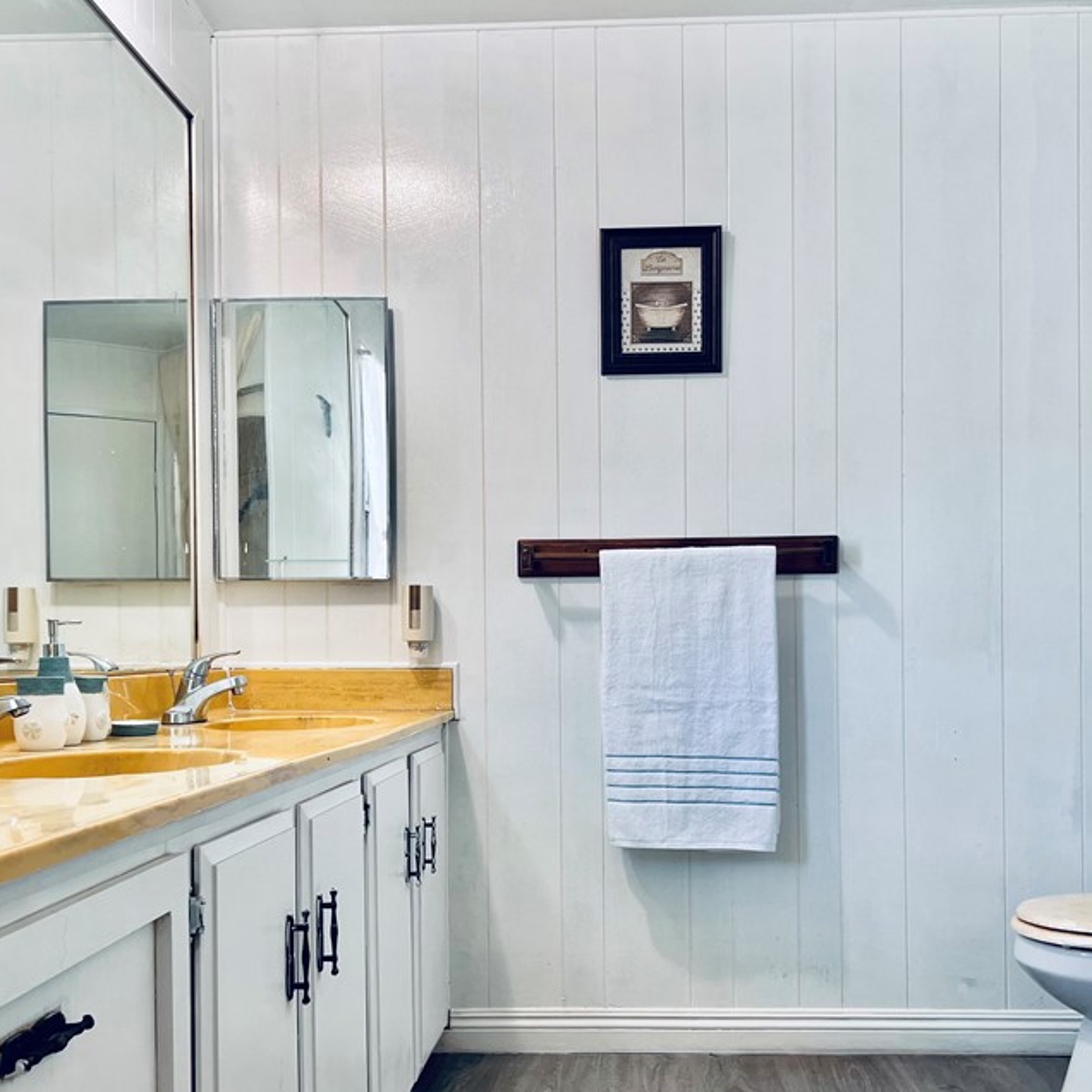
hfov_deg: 44.9
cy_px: 644
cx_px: 592
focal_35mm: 37
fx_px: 1321
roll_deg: +0.4
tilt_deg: +0.0
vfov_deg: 44.7
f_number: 1.5
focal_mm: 5.7
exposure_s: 1/120
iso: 80
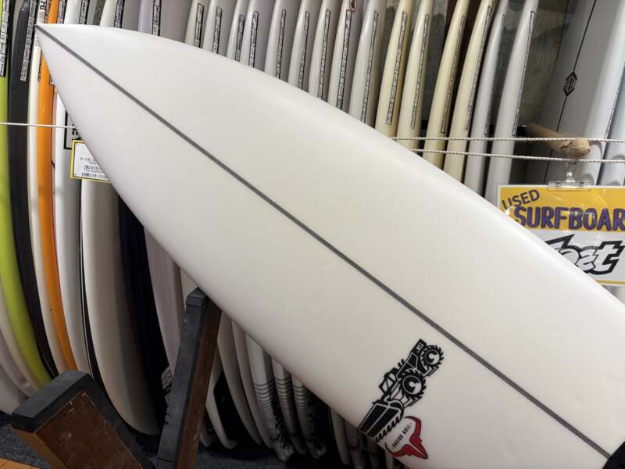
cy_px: 234
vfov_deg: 53.1
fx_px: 469
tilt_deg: -18.3
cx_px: 312
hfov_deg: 67.3
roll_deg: -2.4
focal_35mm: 26
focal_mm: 5.96
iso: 32
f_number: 1.6
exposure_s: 1/121
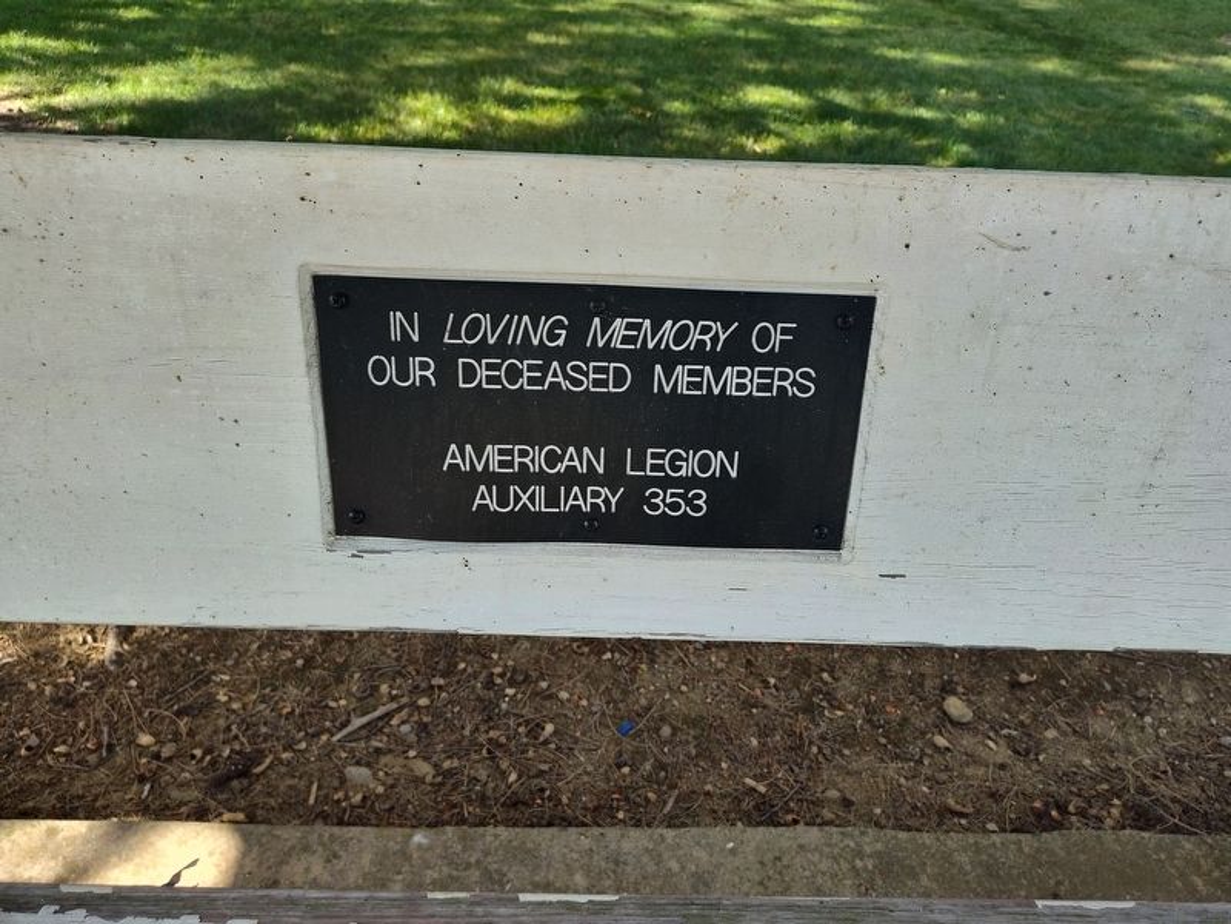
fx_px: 818
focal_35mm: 23
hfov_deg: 73.9
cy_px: 462
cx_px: 616
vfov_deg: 58.9
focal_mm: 5.56
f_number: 1.8
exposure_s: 1/200
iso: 133
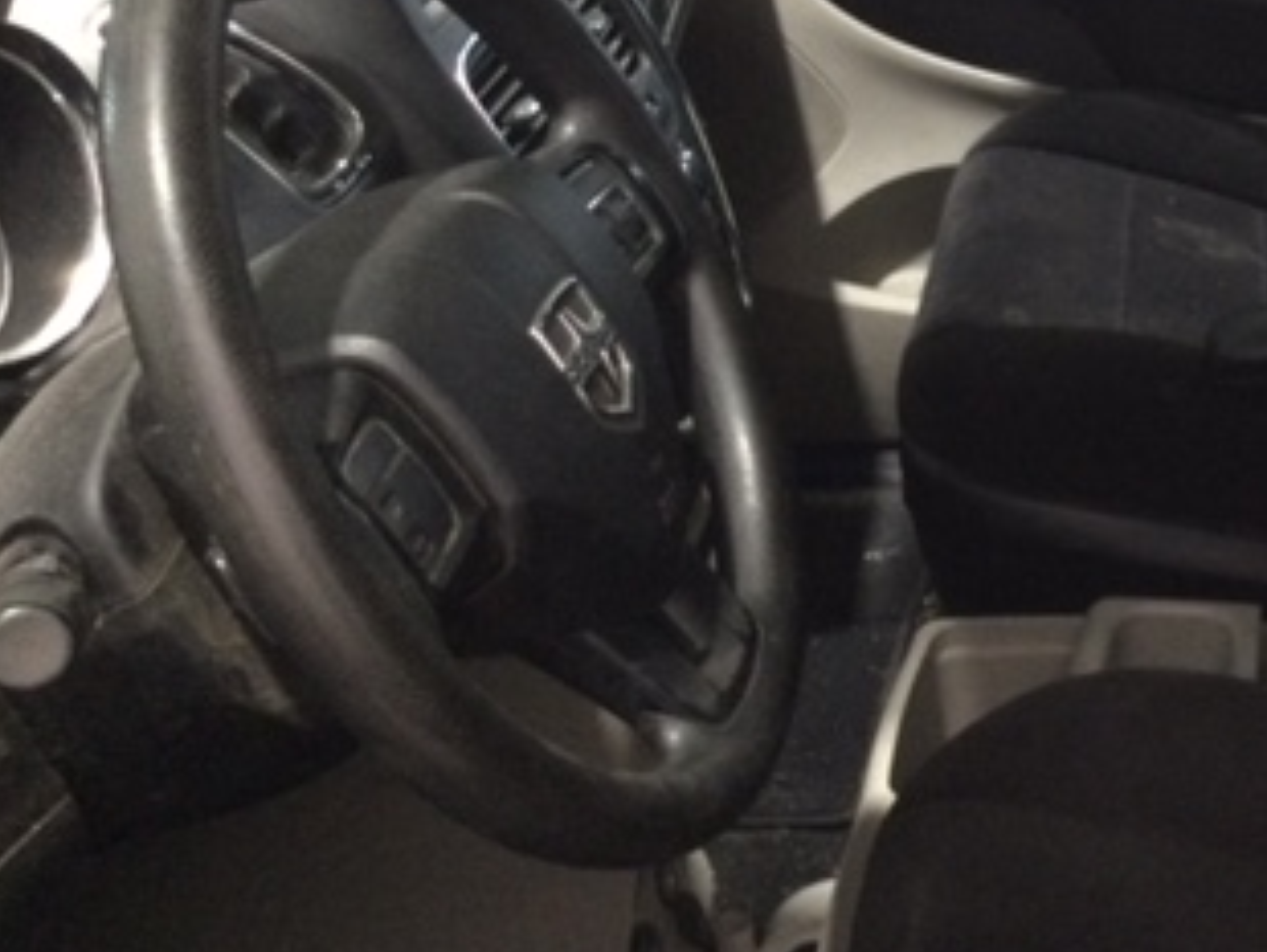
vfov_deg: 22.7
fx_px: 2344
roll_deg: -3.2
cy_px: 217
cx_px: 1283
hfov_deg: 28.3
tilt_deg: -21.7
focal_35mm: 64
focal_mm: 3.3
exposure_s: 1/15
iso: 400
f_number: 2.4
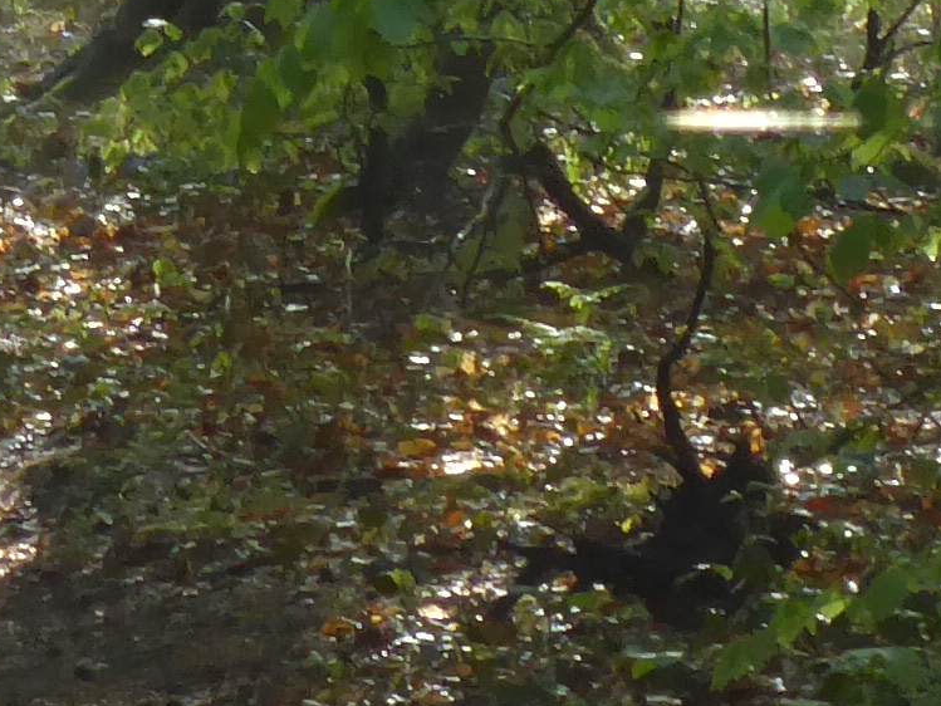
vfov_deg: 1.5
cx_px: -961
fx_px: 27732
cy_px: -623
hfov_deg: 1.9
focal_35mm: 1020
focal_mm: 30.9
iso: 250
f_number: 5.6
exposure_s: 1/80
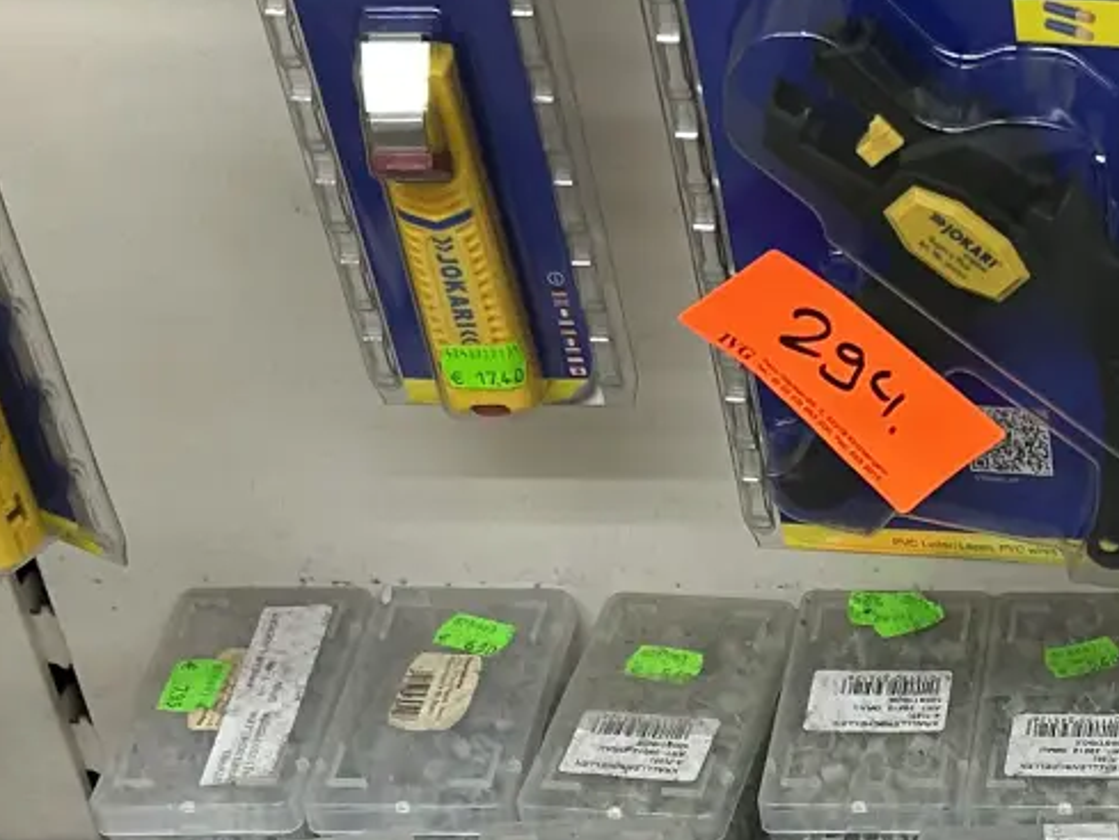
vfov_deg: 14.4
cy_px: 746
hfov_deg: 18.1
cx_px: 1421
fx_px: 3298
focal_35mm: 102
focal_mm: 5.7
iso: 80
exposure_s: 1/50
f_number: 1.5
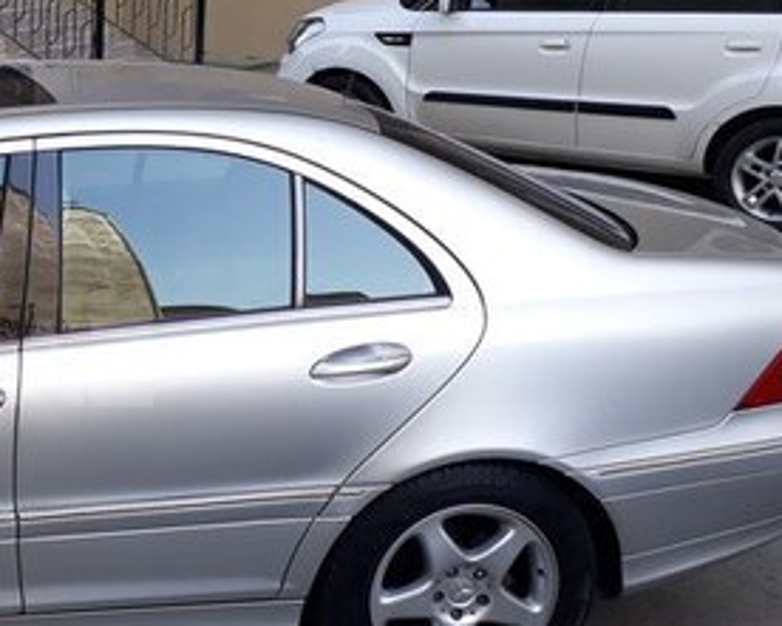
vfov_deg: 24.2
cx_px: -136
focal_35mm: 63
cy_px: 364
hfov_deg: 26.9
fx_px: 1459
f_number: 1.9
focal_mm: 3.6
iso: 40
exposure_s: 1/246
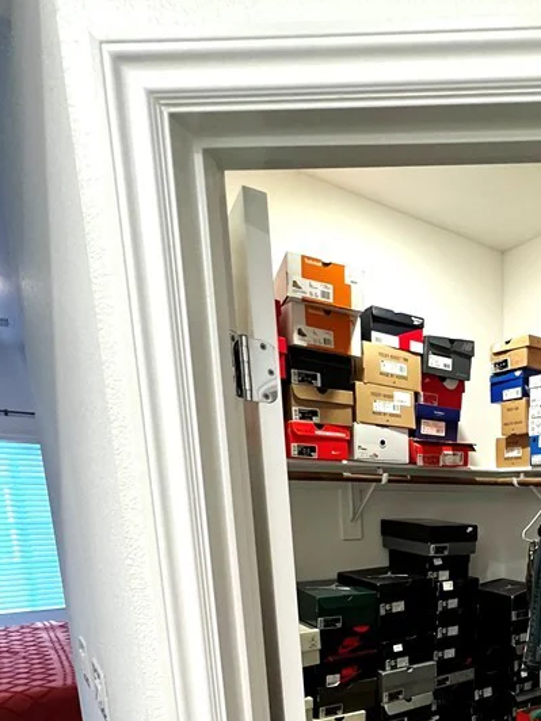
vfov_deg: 61.6
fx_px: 521
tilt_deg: -10.3
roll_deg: -1.0
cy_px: 609
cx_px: 504
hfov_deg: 48.1
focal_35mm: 25
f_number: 1.8
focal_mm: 1.57
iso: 500
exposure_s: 1/60
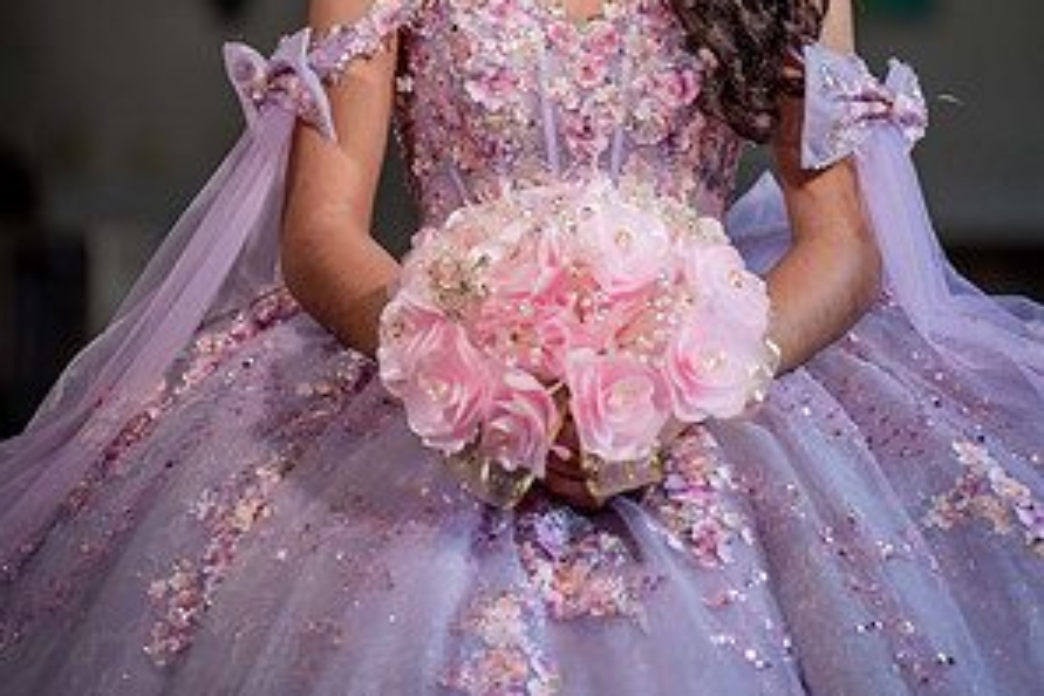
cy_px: 49
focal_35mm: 227
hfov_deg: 9.1
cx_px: 524
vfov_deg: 6.0
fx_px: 6582
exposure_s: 1/400
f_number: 2.8
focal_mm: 150
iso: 400
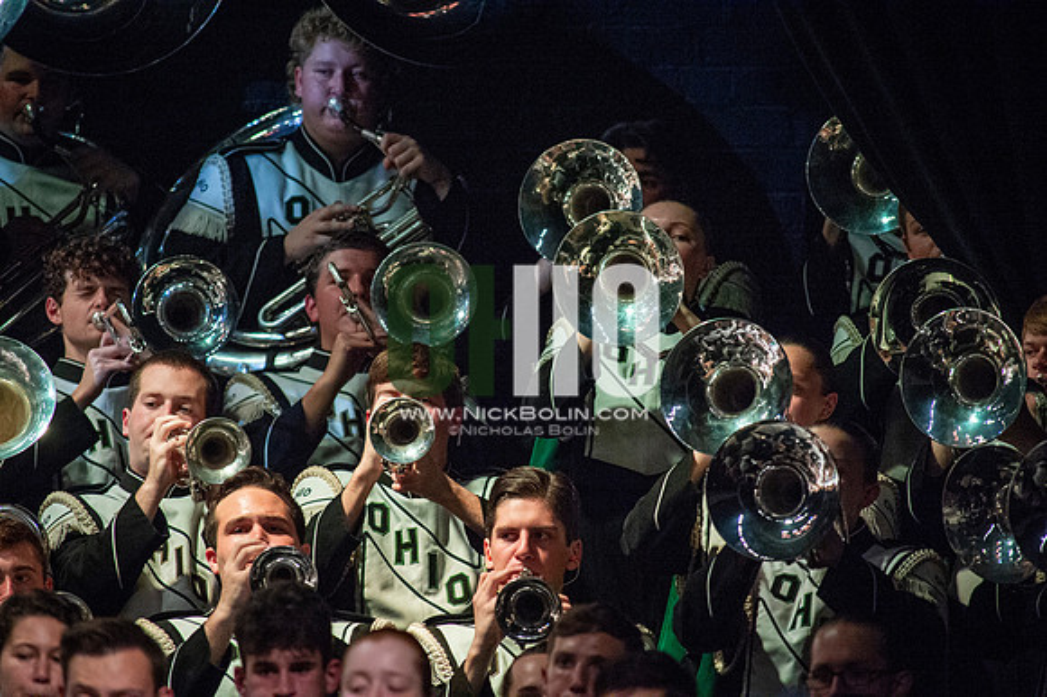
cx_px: 524
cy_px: 348
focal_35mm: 600
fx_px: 17439
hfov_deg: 3.4
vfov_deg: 2.3
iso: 5000
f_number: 5.6
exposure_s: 1/400
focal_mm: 600
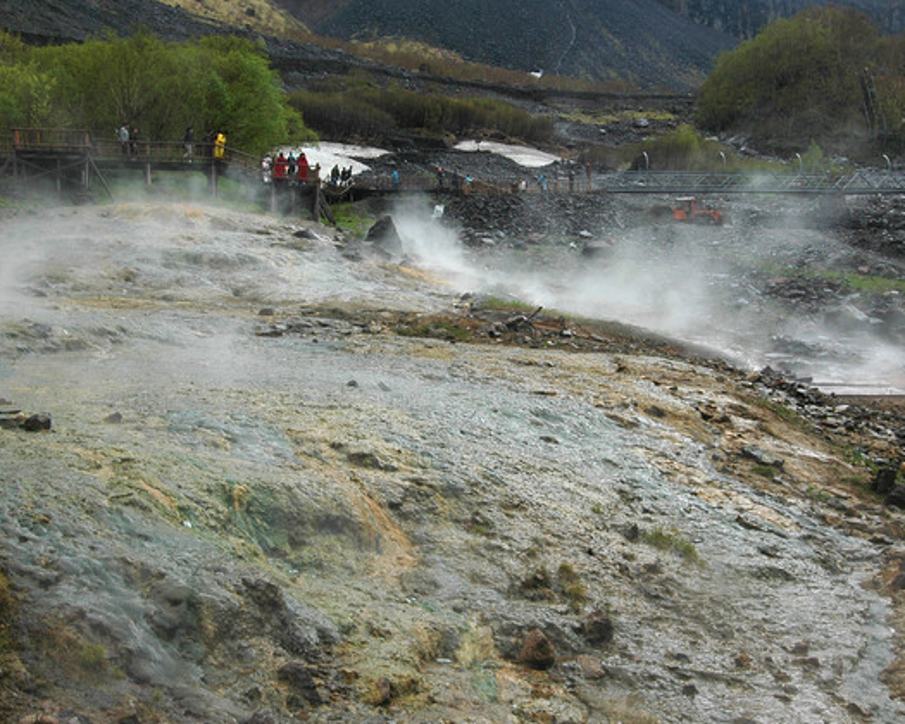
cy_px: 342
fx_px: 1205
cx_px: 440
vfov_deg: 33.4
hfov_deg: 41.2
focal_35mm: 45
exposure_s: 1/30
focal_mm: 24
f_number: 16
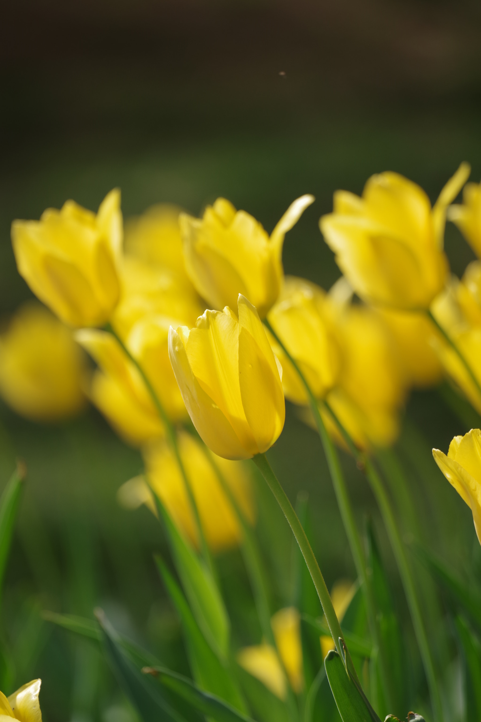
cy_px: 361
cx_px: 240
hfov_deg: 3.1
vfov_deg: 4.6
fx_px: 9018
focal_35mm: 450
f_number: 6.3
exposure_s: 1/400
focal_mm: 300
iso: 160
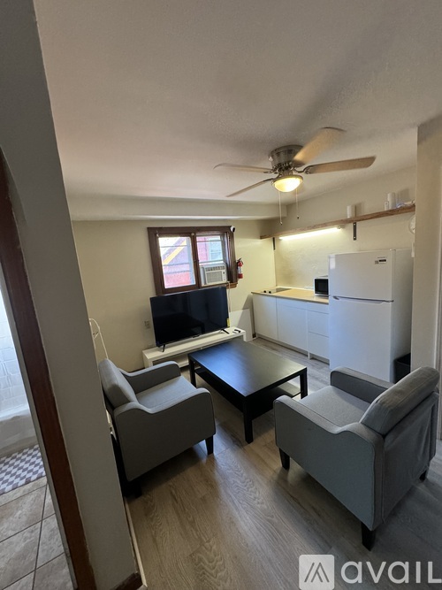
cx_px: 221
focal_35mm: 14
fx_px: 238
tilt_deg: -8.2
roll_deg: +5.8
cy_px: 295
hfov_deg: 85.7
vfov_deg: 102.1
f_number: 2.2
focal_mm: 2.22
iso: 320
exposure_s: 1/120
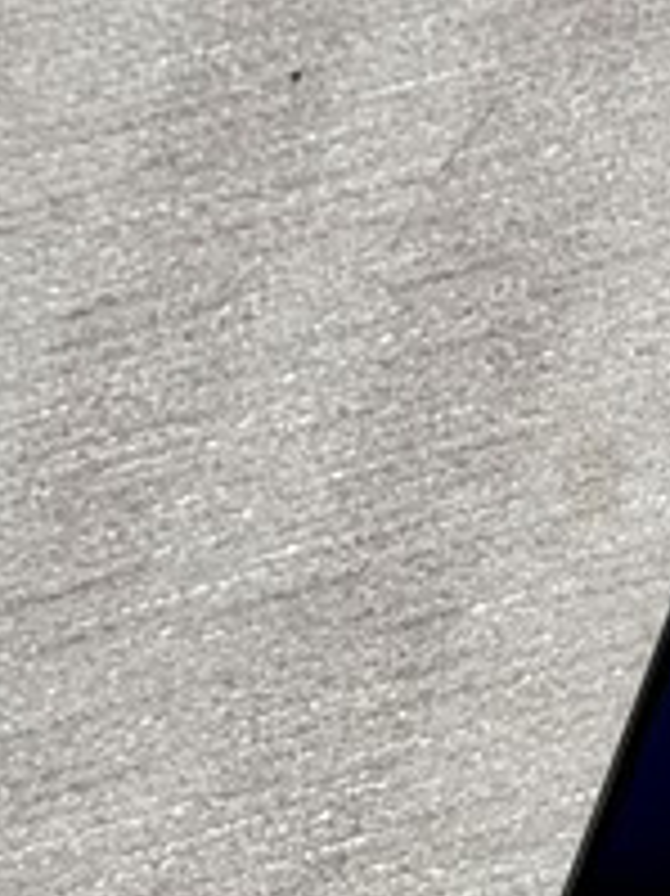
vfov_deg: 10.7
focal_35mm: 185
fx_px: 4779
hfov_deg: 7.8
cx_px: 1066
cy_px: 527
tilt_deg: -60.1
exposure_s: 1/100
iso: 64
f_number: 1.78
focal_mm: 6.76
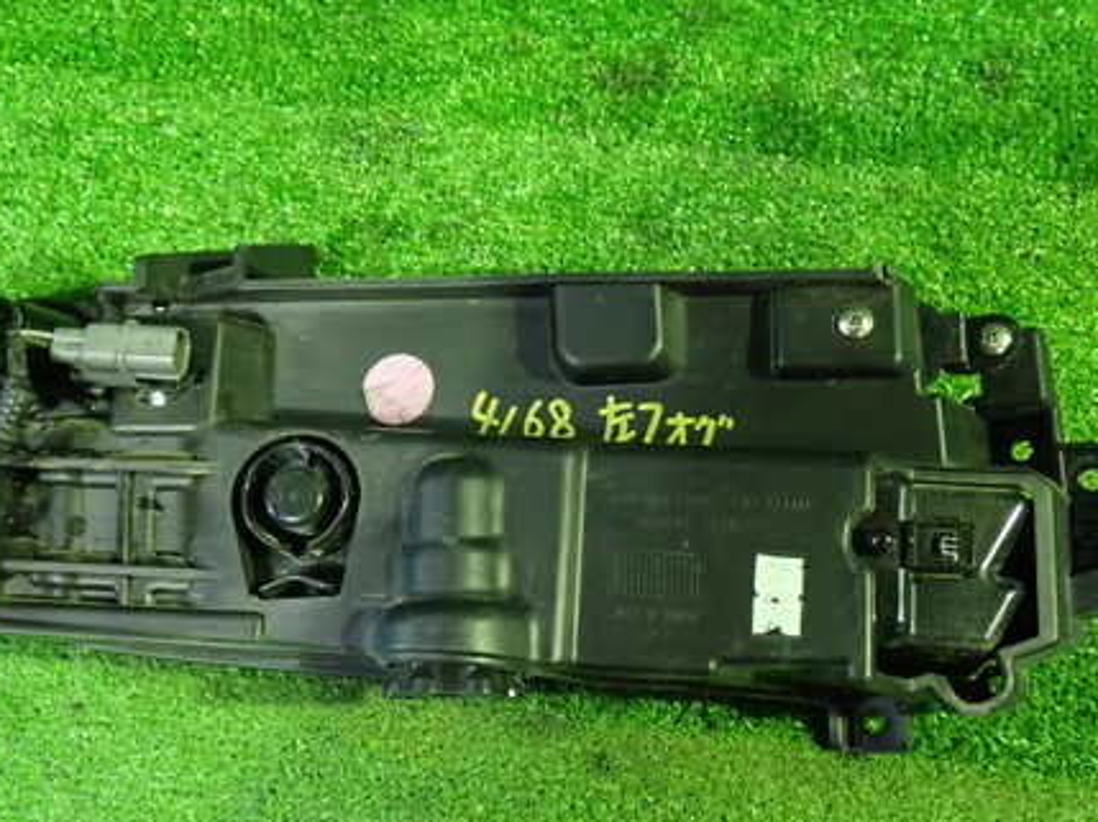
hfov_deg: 44.6
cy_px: 474
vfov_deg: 34.2
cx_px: 453
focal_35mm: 42
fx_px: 1331
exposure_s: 1/25
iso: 800
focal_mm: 5.4
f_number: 2.3
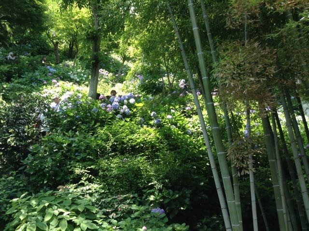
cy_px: 116
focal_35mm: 33
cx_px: 154
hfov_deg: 55.4
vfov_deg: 42.8
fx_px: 294
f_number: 2.4
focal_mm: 3.3
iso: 25
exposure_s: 1/128
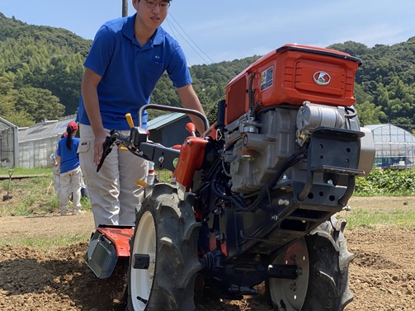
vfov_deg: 23.6
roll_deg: +1.0
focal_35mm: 62
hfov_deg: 31.2
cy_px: 131
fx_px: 743
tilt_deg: +1.4
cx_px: 214
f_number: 2
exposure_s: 1/1845
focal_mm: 6
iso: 20
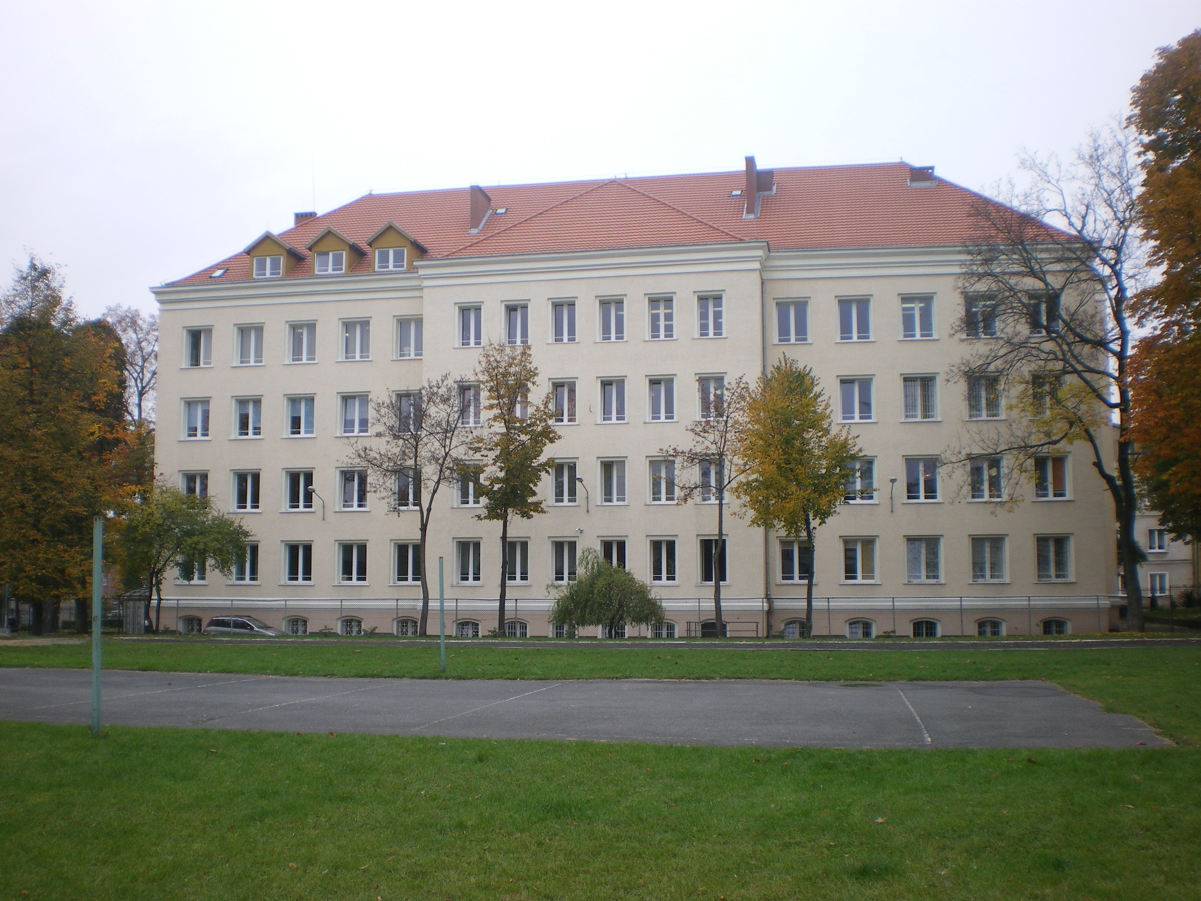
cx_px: 600
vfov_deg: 39.7
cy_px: 450
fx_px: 1249
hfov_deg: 51.4
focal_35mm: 36
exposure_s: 1/125
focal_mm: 6.3
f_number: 4.6
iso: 64
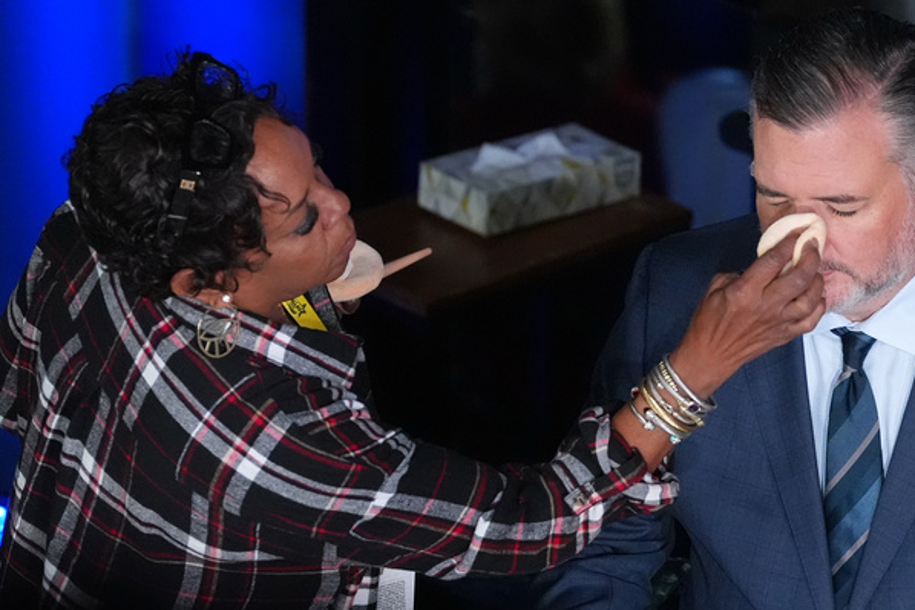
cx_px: 760
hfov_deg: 6.0
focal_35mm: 343
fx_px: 8717
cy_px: 294
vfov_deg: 4.0
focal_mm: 200
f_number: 4.5
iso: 6400
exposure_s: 1/640
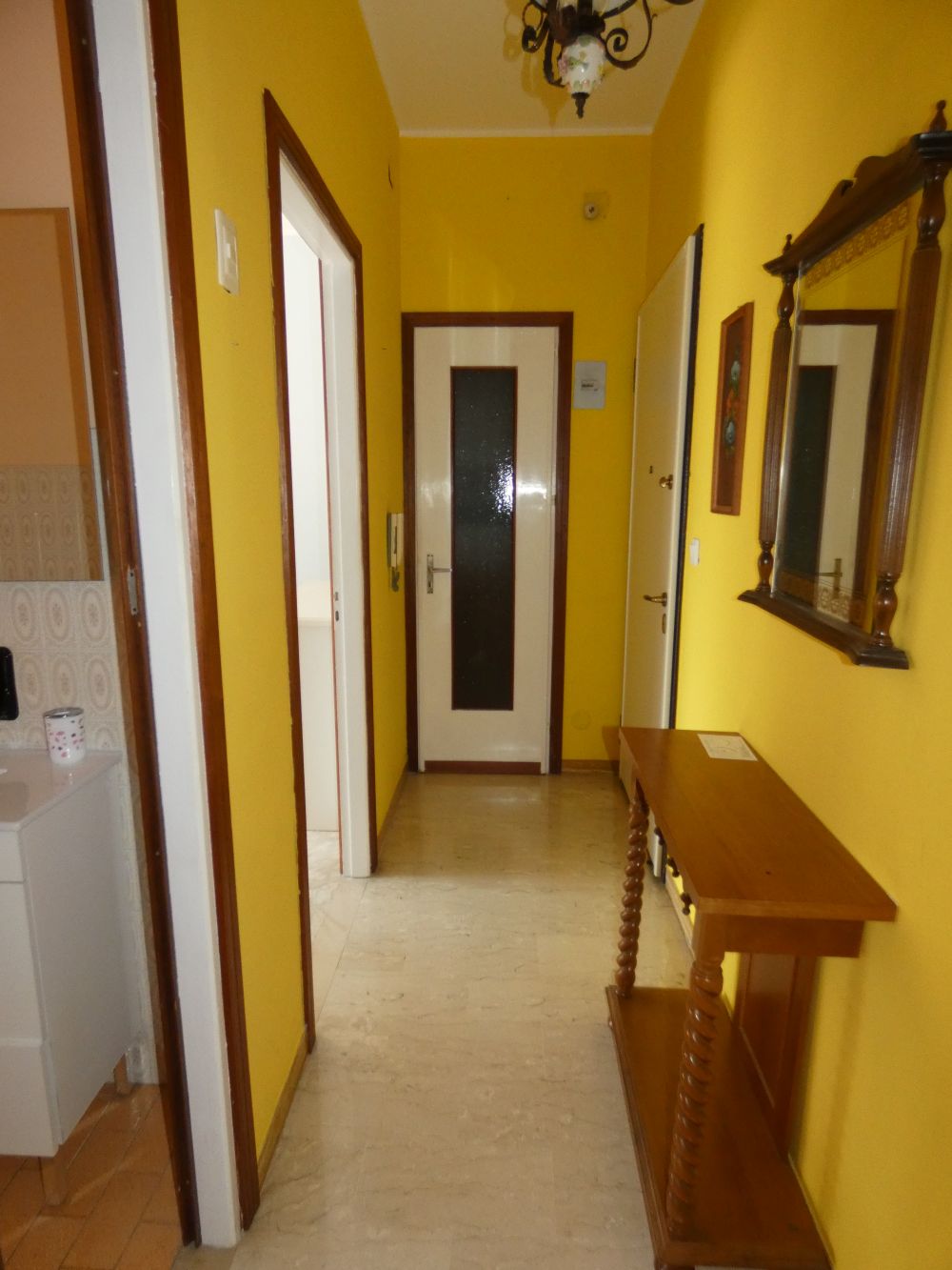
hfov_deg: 66.0
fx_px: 733
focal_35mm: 20
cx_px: 476
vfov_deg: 81.7
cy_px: 635
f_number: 2.8
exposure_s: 1/60
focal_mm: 3.6
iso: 400
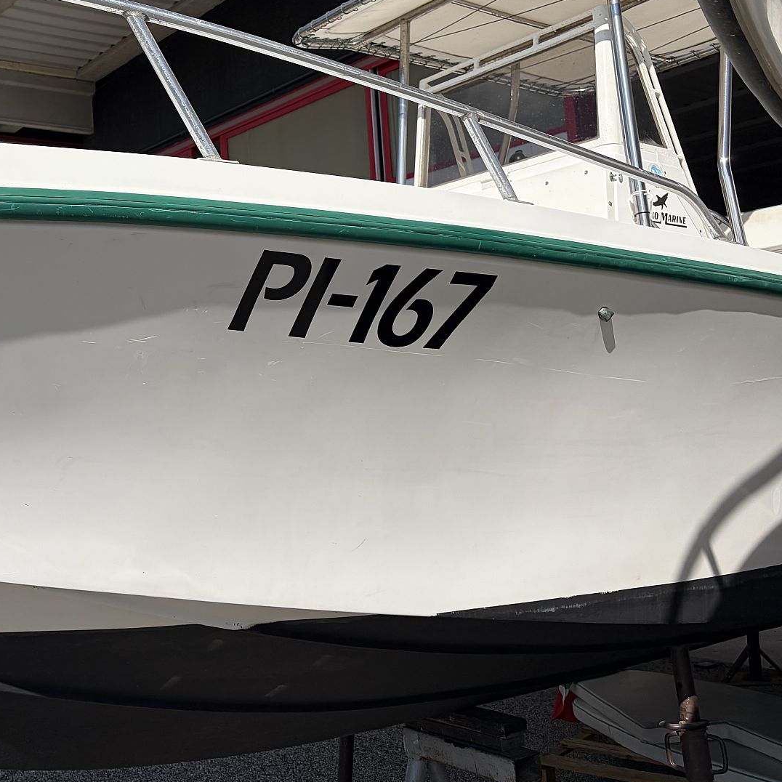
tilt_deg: +7.4
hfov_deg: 39.1
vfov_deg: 40.5
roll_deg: +2.4
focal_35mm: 41
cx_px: 142
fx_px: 1048
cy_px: 275
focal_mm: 5.96
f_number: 1.6
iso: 50
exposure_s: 1/8850
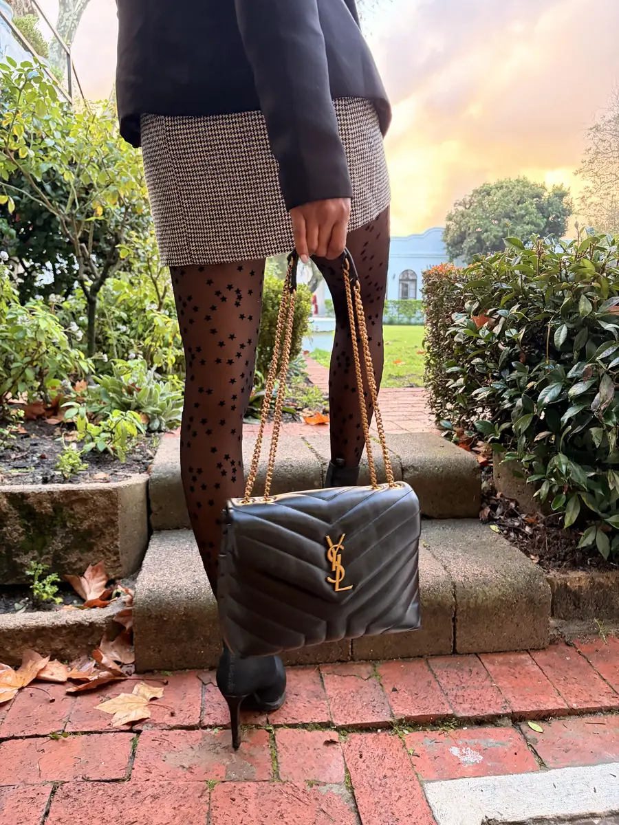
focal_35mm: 26
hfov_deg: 53.1
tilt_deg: -8.3
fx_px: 620
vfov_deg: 67.3
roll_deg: +0.1
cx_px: 310
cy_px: 412
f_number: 1.6
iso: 500
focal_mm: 5.96
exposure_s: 1/44
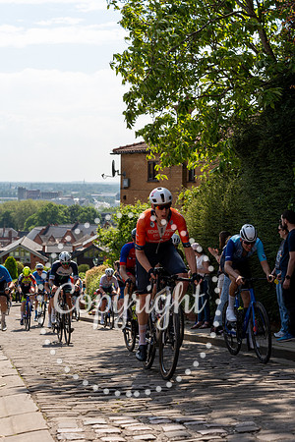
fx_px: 713
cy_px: 221
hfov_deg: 23.4
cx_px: 148
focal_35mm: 58
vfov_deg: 34.5
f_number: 4.5
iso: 100
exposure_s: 1/1000
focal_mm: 58
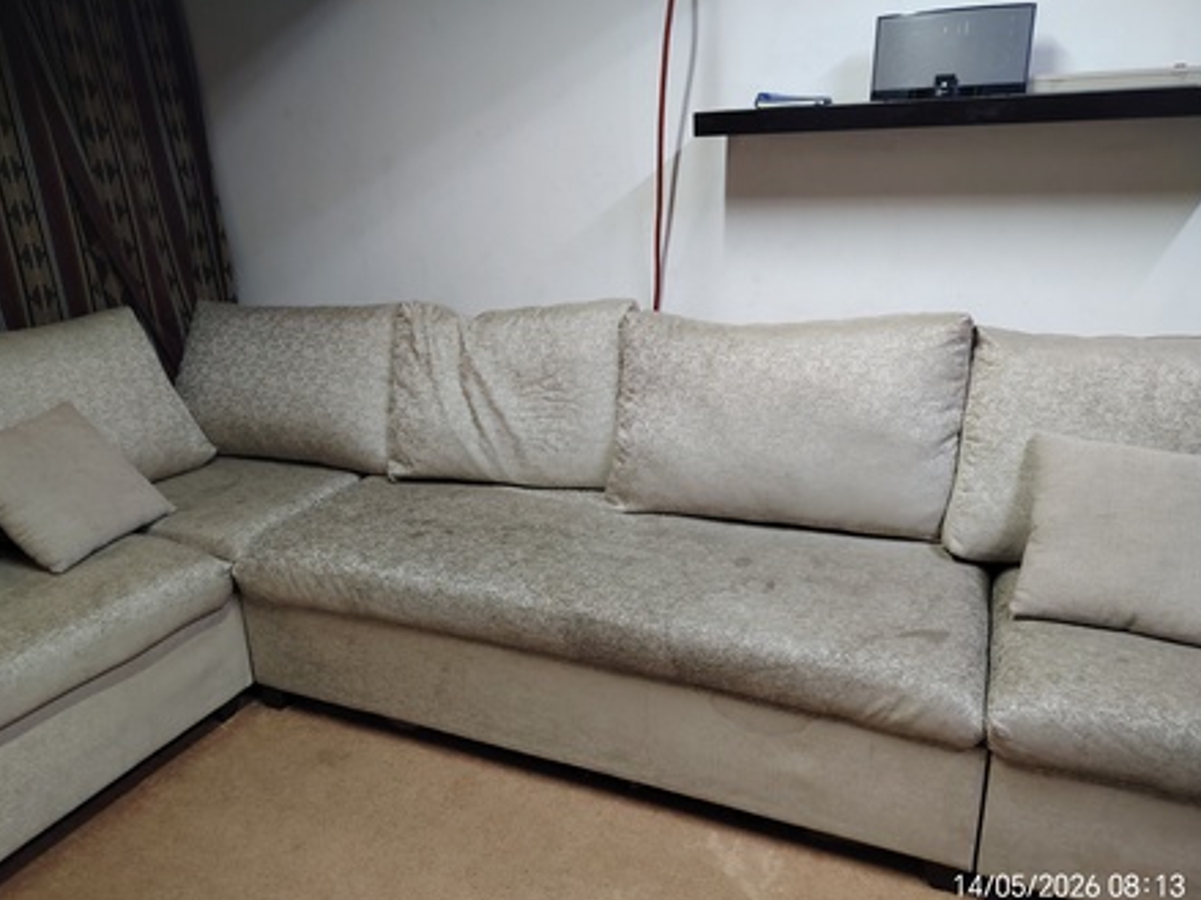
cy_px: 464
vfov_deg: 54.8
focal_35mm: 25
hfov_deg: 69.4
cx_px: 606
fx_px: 867
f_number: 1.75
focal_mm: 5.25
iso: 6338
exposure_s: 1/120
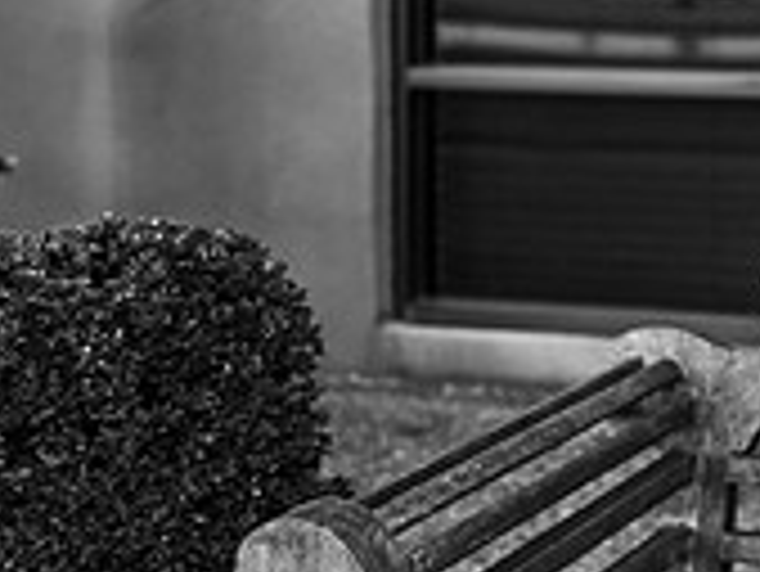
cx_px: 1187
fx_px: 1736
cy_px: -79
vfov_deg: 17.9
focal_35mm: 79
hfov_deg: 20.5
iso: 160
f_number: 2
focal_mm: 24
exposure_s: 1/320
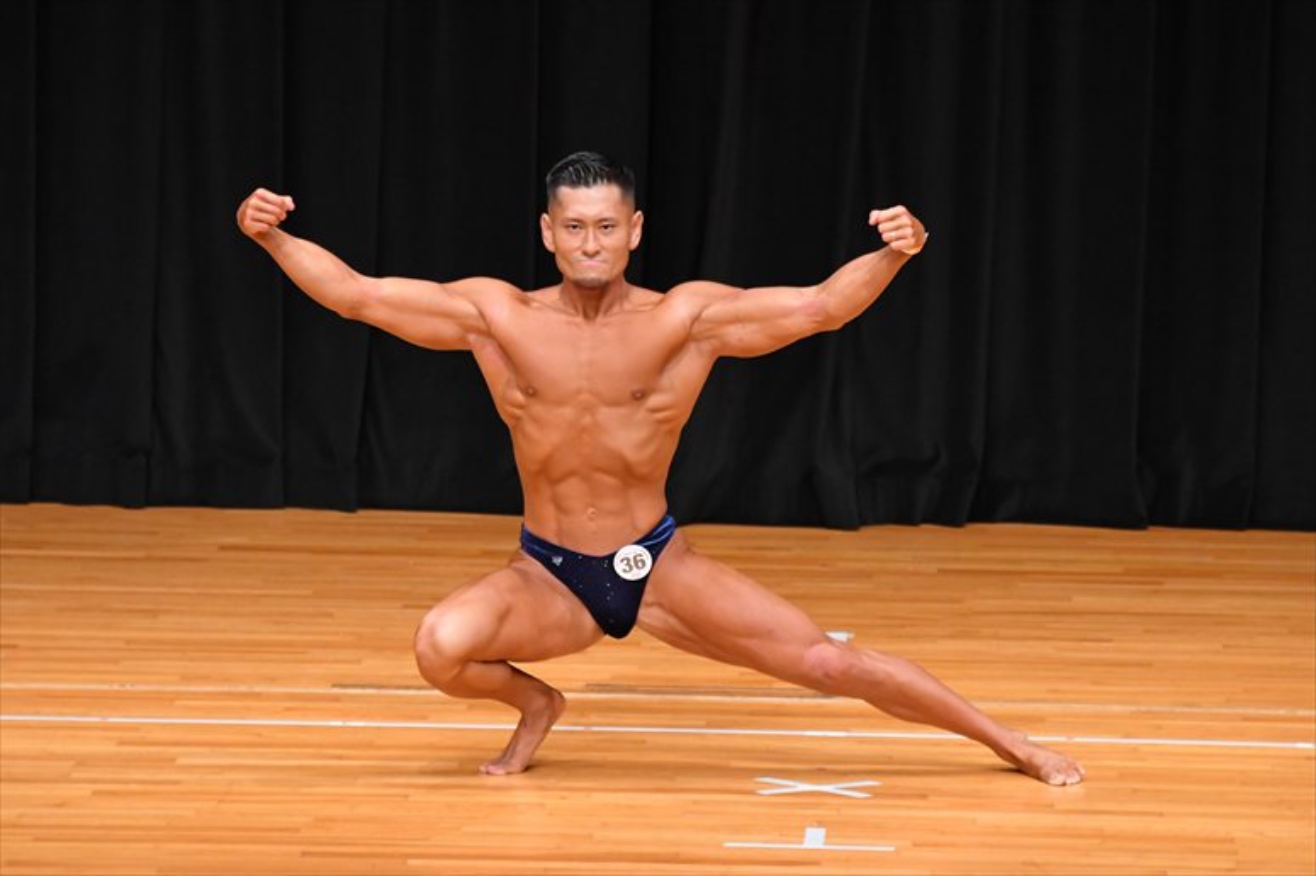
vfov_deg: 4.4
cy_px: 438
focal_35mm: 315
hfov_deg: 6.5
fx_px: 11510
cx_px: 658
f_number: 5.6
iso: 4000
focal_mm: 210
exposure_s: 1/400
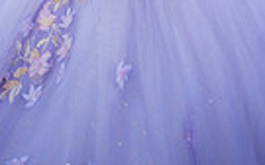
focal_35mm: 68
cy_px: -253
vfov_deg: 13.1
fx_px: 490
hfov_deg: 30.2
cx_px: 139
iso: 125
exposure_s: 1/800
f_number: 2.8
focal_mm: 20
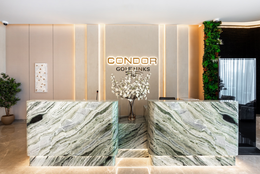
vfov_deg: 70.4
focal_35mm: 17
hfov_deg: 93.2
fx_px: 123
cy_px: 88
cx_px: 136
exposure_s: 1/25
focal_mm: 16
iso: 400
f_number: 10
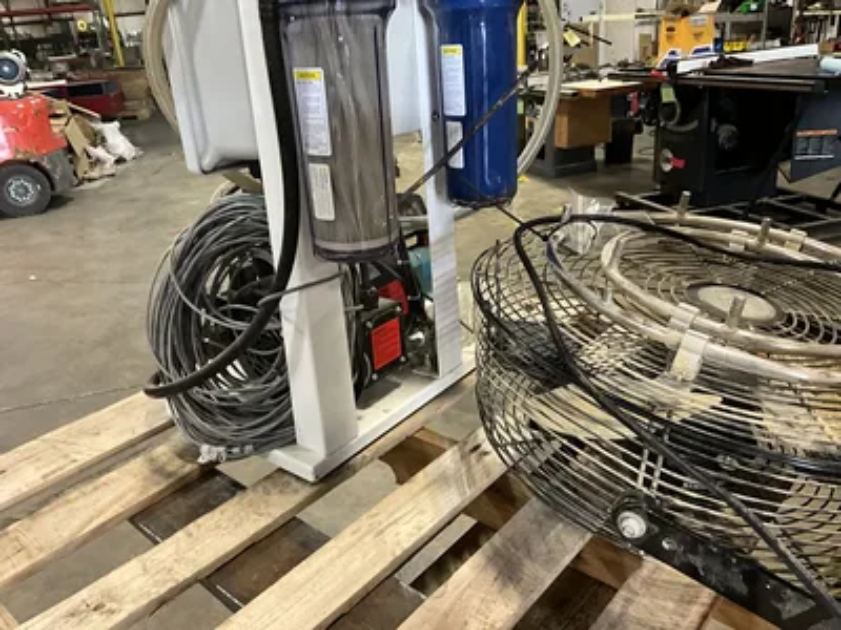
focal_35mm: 29
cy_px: 315
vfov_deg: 48.2
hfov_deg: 61.7
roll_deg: +4.4
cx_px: 420
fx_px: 705
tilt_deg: -23.0
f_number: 1.8
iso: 320
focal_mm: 3
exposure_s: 1/41
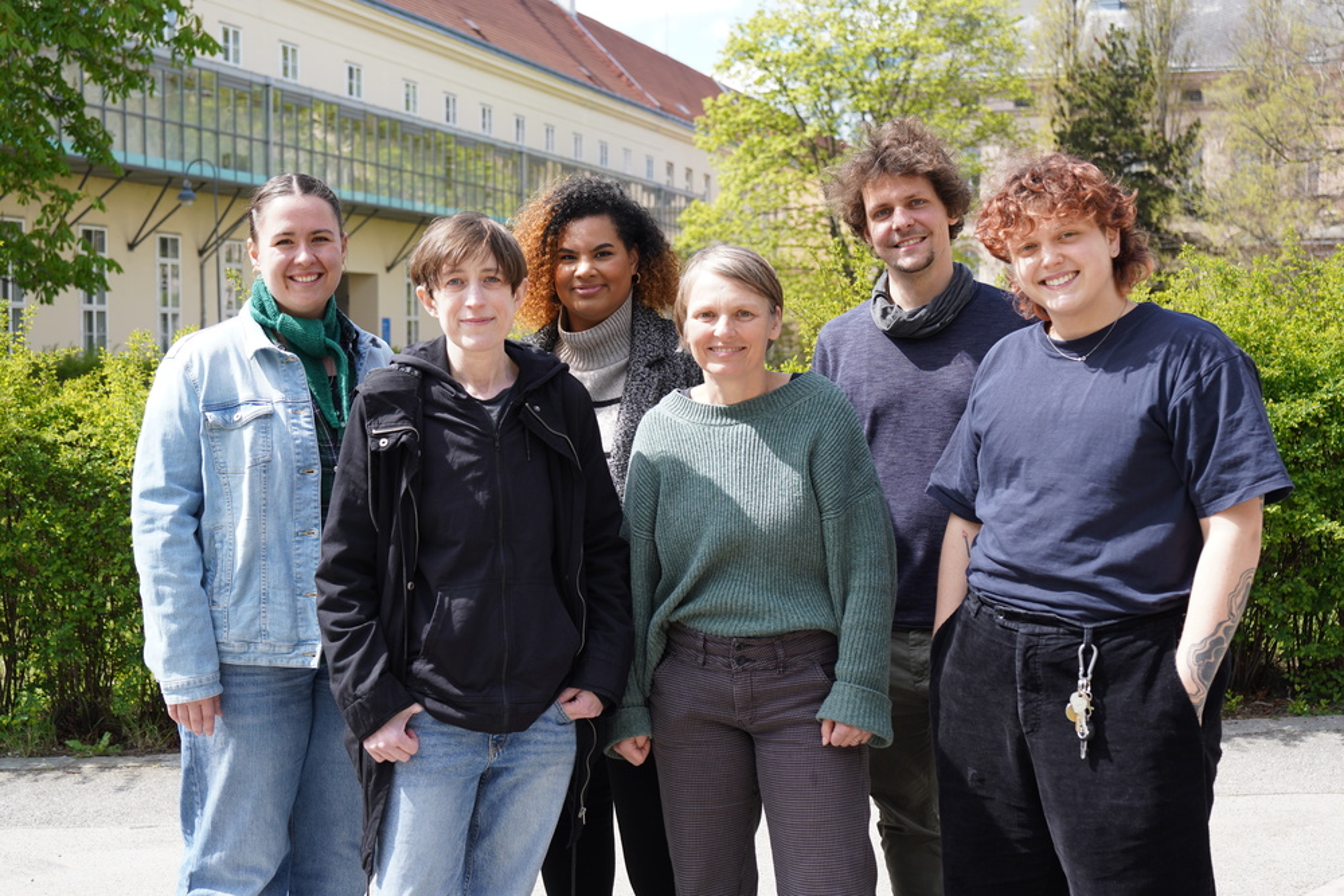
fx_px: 1829
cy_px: 448
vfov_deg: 27.5
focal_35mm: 49
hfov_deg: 40.3
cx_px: 672
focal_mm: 49
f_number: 5.6
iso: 160
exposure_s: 1/320
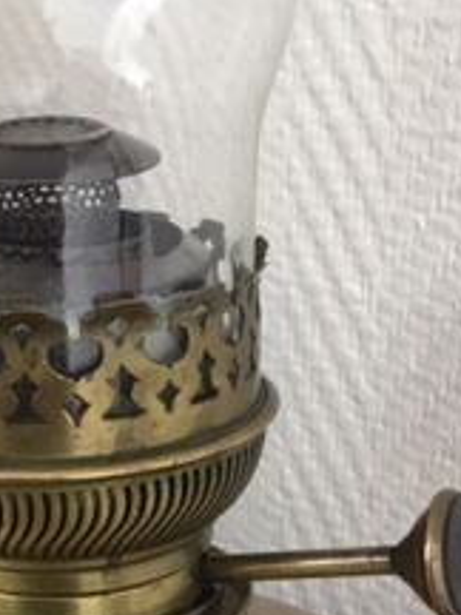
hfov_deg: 16.0
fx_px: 1634
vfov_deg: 20.7
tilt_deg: -24.9
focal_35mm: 92
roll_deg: +1.6
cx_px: 157
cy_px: 587
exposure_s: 1/33
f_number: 2.4
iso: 80
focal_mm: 3.3
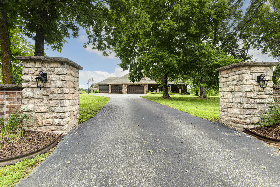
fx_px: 124
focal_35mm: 16
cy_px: 94
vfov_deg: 73.8
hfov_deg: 96.7
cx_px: 140
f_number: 6.7
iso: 100
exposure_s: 1/90
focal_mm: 16
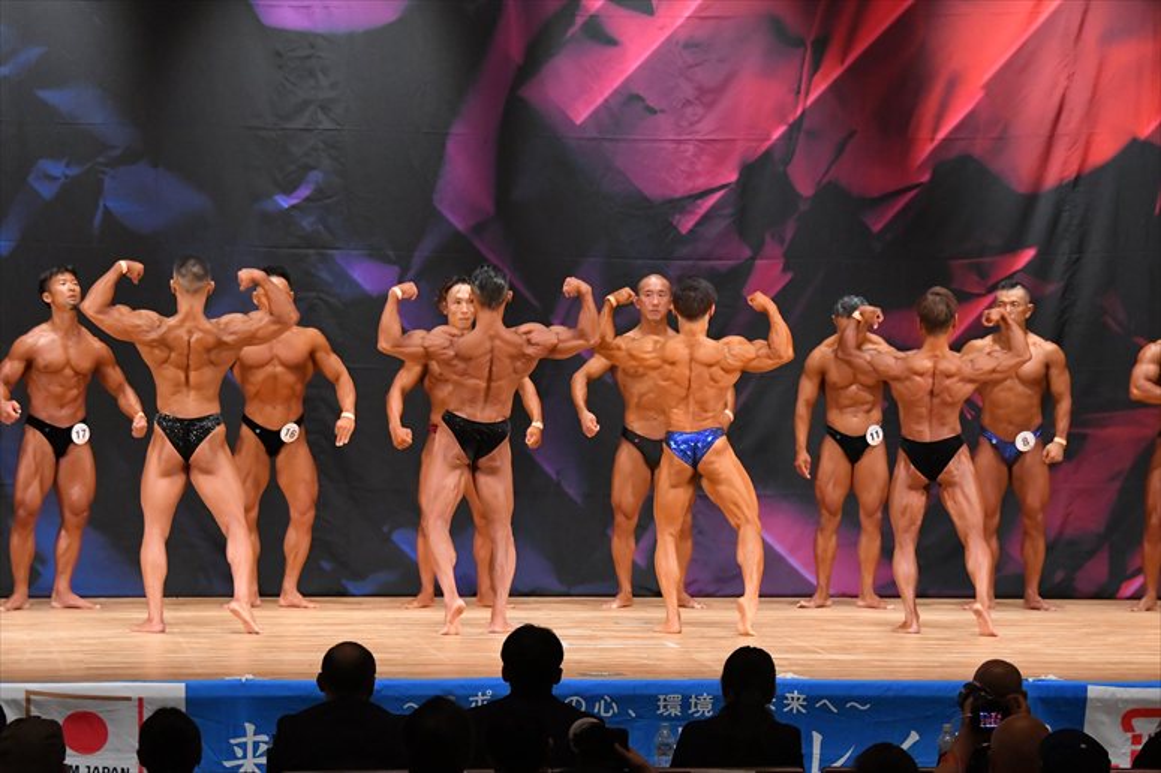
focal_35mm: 157
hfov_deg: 13.1
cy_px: 386
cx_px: 580
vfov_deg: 8.7
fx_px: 5061
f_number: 5.6
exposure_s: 1/400
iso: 6400
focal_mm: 105
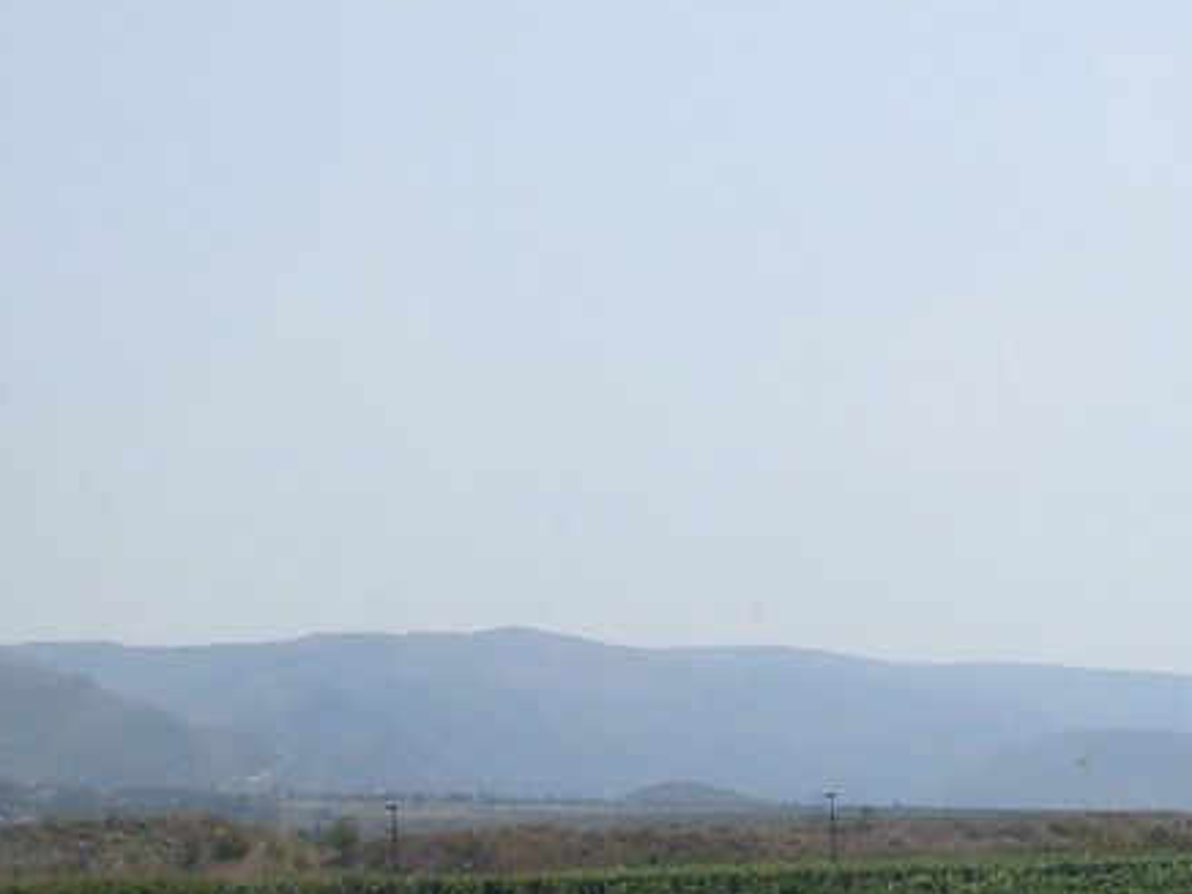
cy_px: 746
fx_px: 4201
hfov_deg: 15.6
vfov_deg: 12.1
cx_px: 1424
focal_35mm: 122
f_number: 8.4
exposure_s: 1/250
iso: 80
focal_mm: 6.3
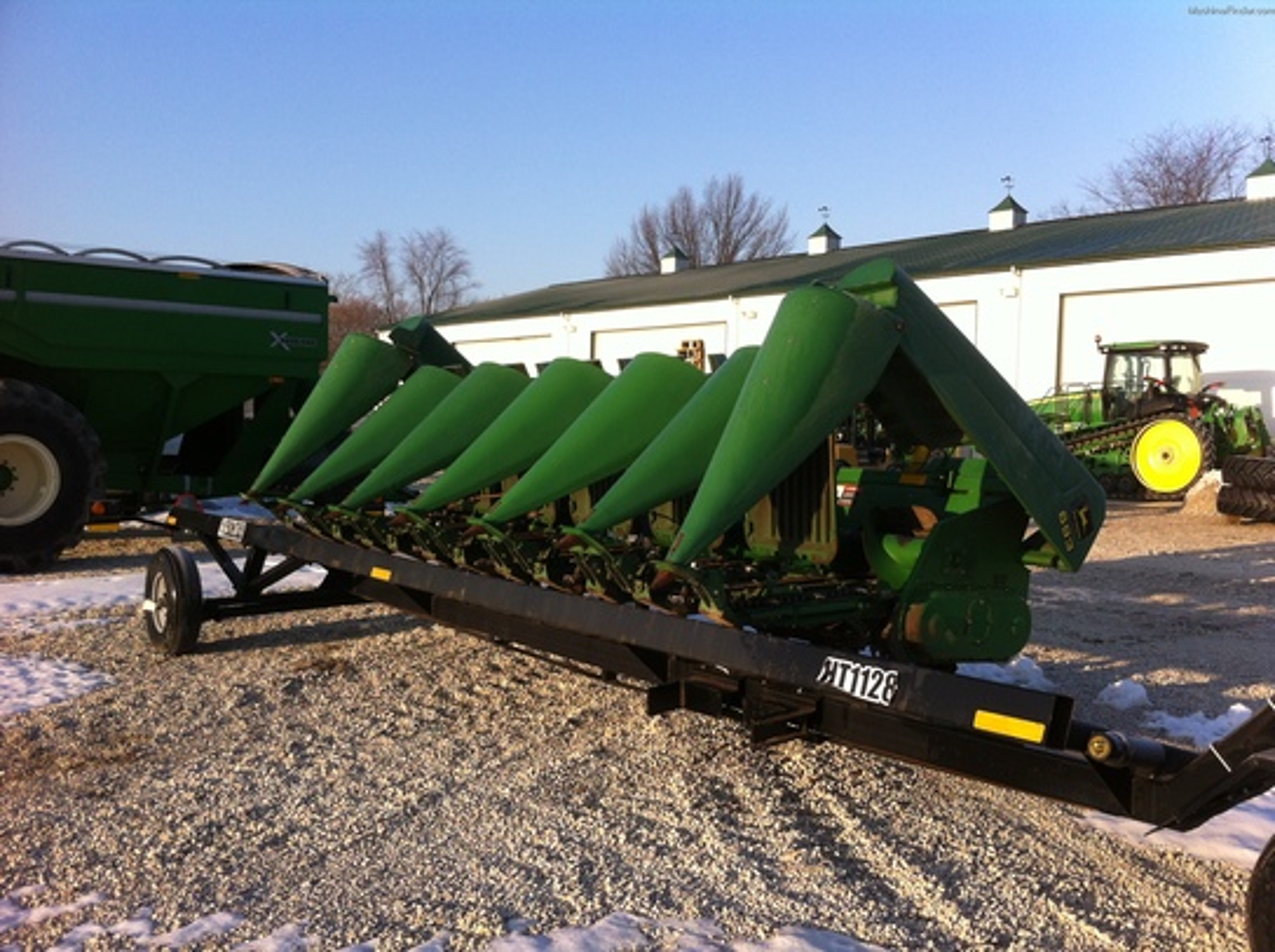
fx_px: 1287
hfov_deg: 52.7
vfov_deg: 40.6
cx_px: 638
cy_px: 476
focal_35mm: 35
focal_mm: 3.85
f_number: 2.8
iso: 80
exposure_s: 1/569
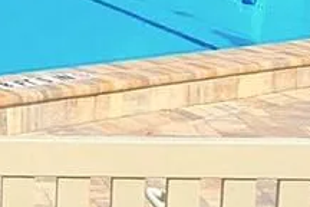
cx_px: 67
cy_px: -31
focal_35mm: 100
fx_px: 861
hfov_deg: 20.2
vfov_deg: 13.4
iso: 50
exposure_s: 1/2000
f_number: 2.2
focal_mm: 2.2
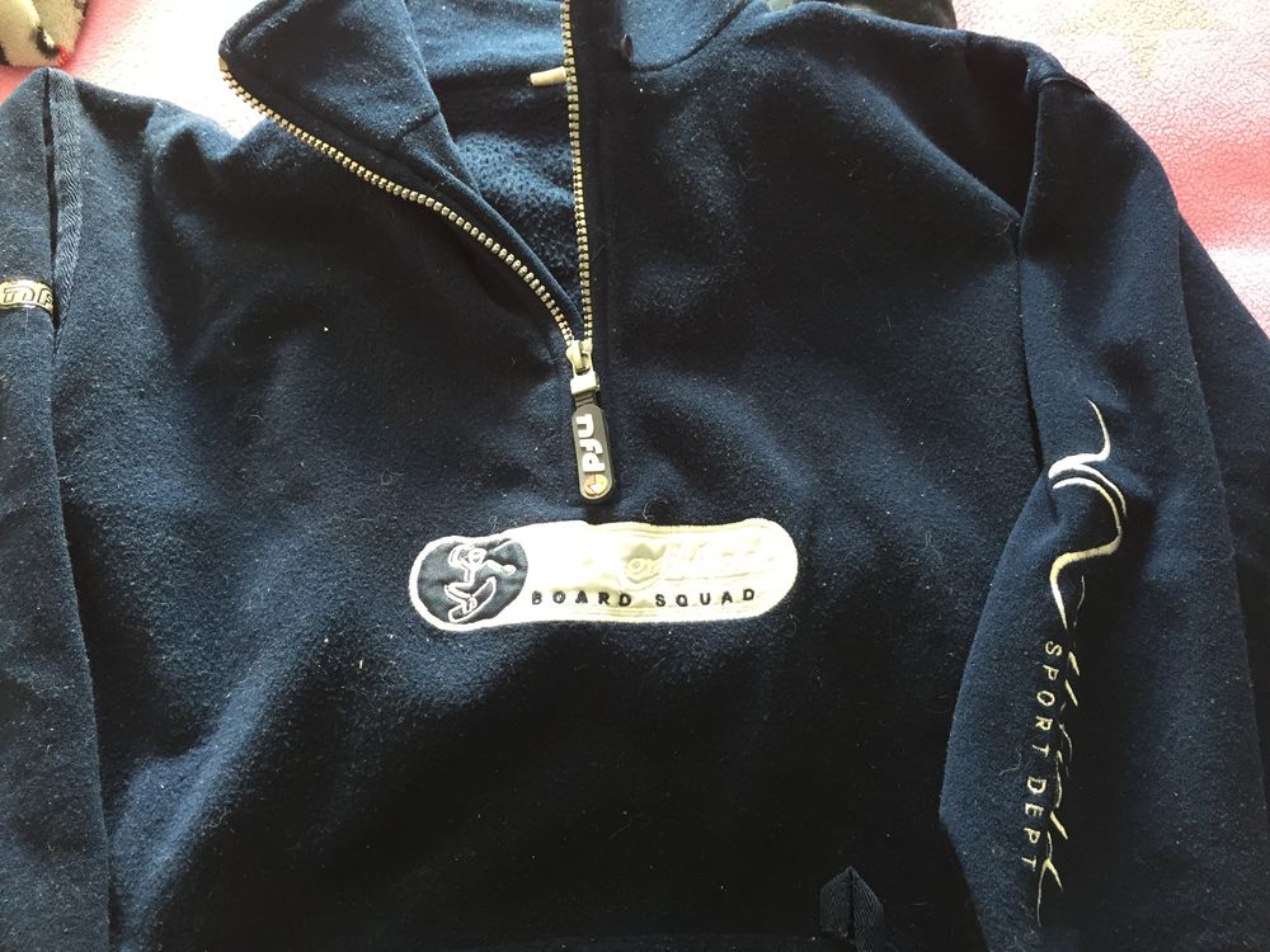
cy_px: 476
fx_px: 1064
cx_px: 635
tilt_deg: -68.9
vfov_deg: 48.2
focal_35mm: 29
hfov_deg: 61.7
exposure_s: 1/33
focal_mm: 4.15
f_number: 2.2
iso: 125
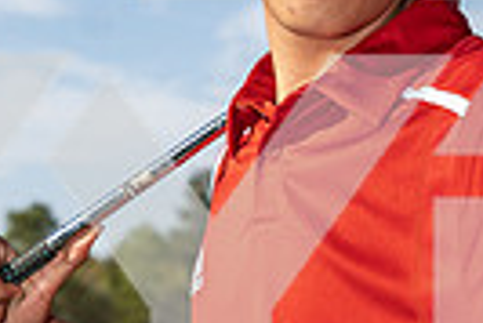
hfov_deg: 9.0
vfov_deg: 6.1
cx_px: 363
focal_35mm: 227
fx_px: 3049
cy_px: 249
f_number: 5.6
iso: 100
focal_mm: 52
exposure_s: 1/250
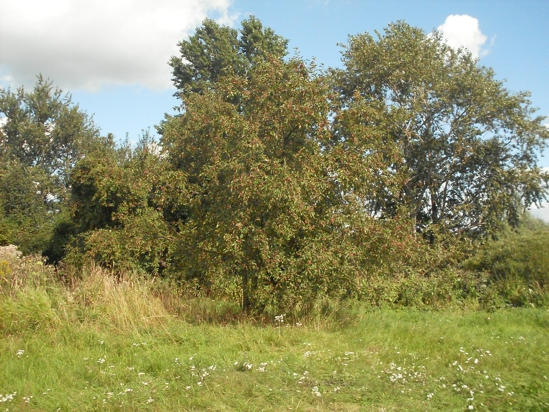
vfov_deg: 37.7
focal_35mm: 38
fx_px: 603
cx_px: 274
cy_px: 206
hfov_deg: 49.0
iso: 400
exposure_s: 1/500
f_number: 8.4
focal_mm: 6.3
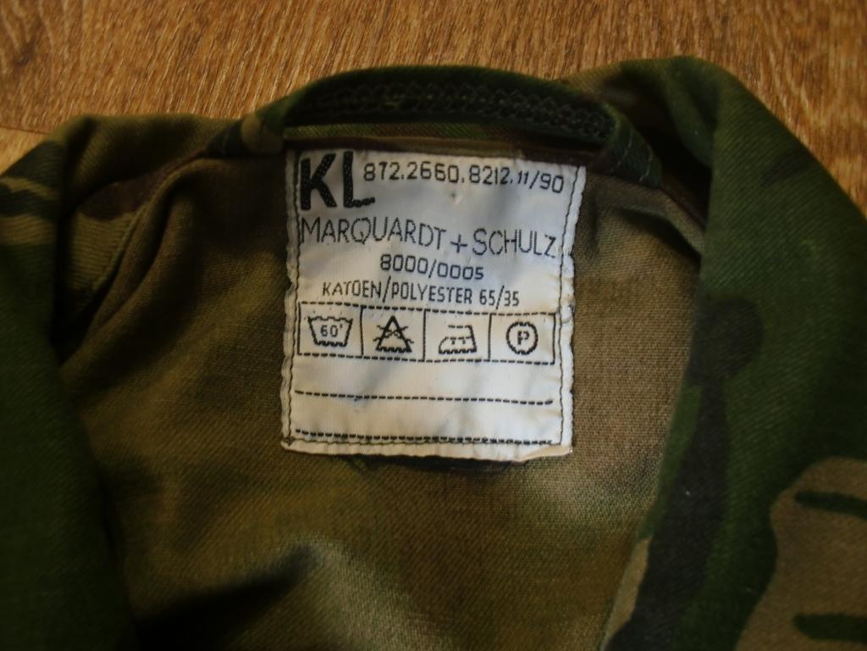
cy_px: 326
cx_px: 434
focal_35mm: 36
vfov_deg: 39.7
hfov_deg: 51.4
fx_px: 902
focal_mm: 6.3
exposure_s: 1/6
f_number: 2.8
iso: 100
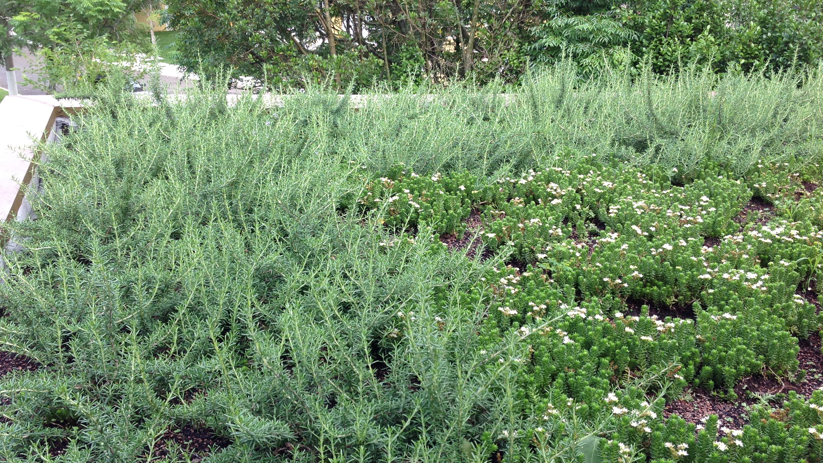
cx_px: 413
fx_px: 851
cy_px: 276
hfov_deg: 51.6
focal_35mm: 39
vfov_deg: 30.3
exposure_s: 1/260
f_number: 2.4
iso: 50
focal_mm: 4.28
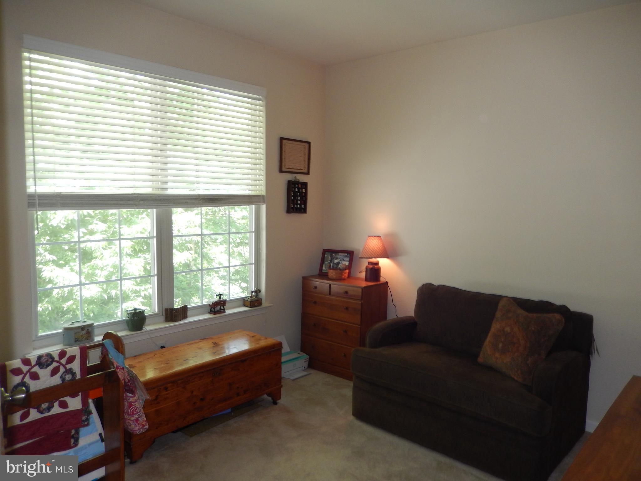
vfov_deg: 54.9
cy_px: 240
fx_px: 463
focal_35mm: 25
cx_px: 320
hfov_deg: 69.4
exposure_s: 1/30
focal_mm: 4.5
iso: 160
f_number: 3.4
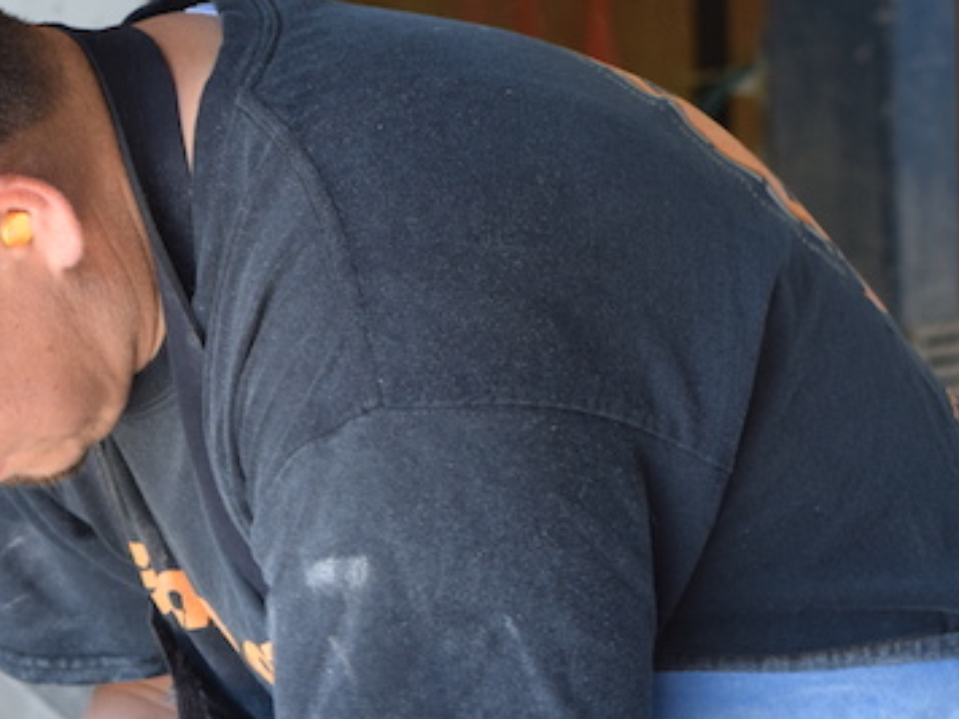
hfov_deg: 9.9
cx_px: 361
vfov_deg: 7.4
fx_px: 5513
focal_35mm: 199
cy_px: 866
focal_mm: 48
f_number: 5.3
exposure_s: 1/125
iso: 400
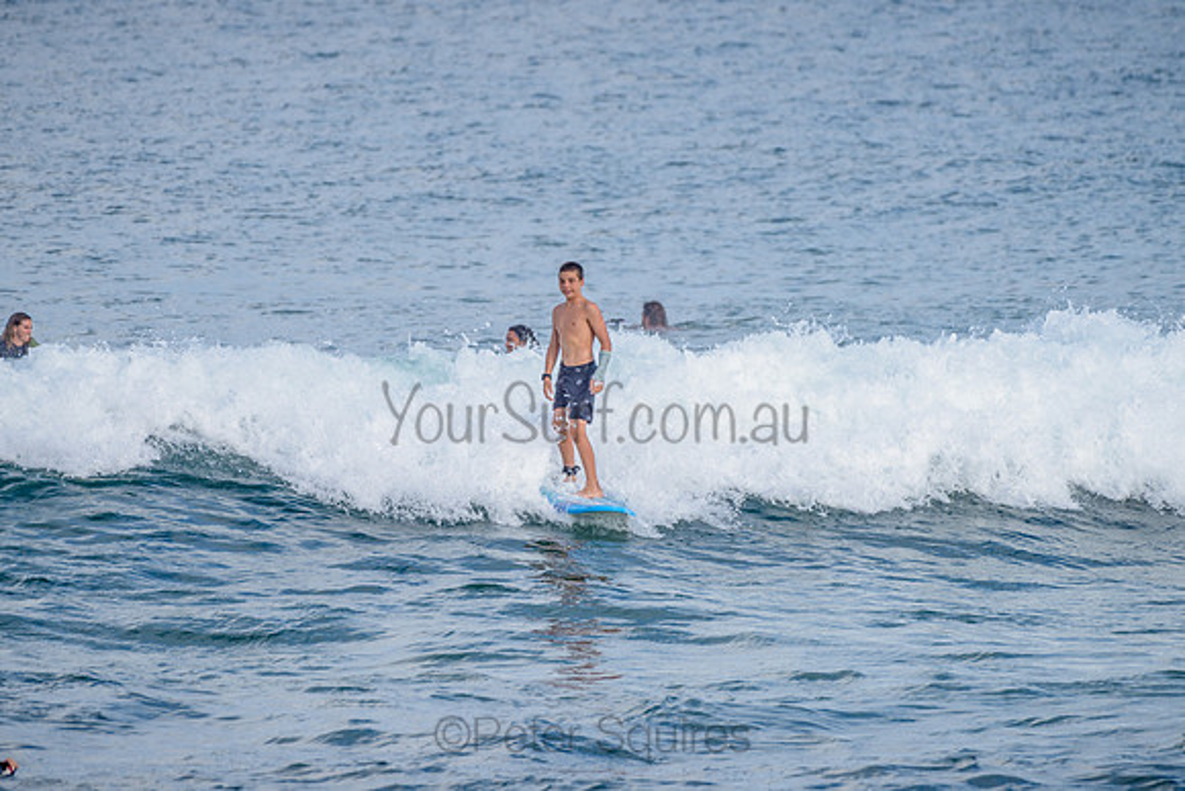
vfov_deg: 2.2
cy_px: 396
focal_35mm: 612
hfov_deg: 3.4
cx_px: 592
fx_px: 20151
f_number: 5.6
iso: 200
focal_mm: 500
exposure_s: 1/1250
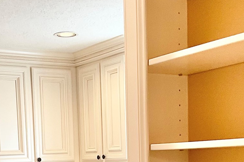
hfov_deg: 24.9
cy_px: 212
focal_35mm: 81
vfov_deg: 16.0
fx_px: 549
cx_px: 78
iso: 64
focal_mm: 3
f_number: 1.8
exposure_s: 1/60
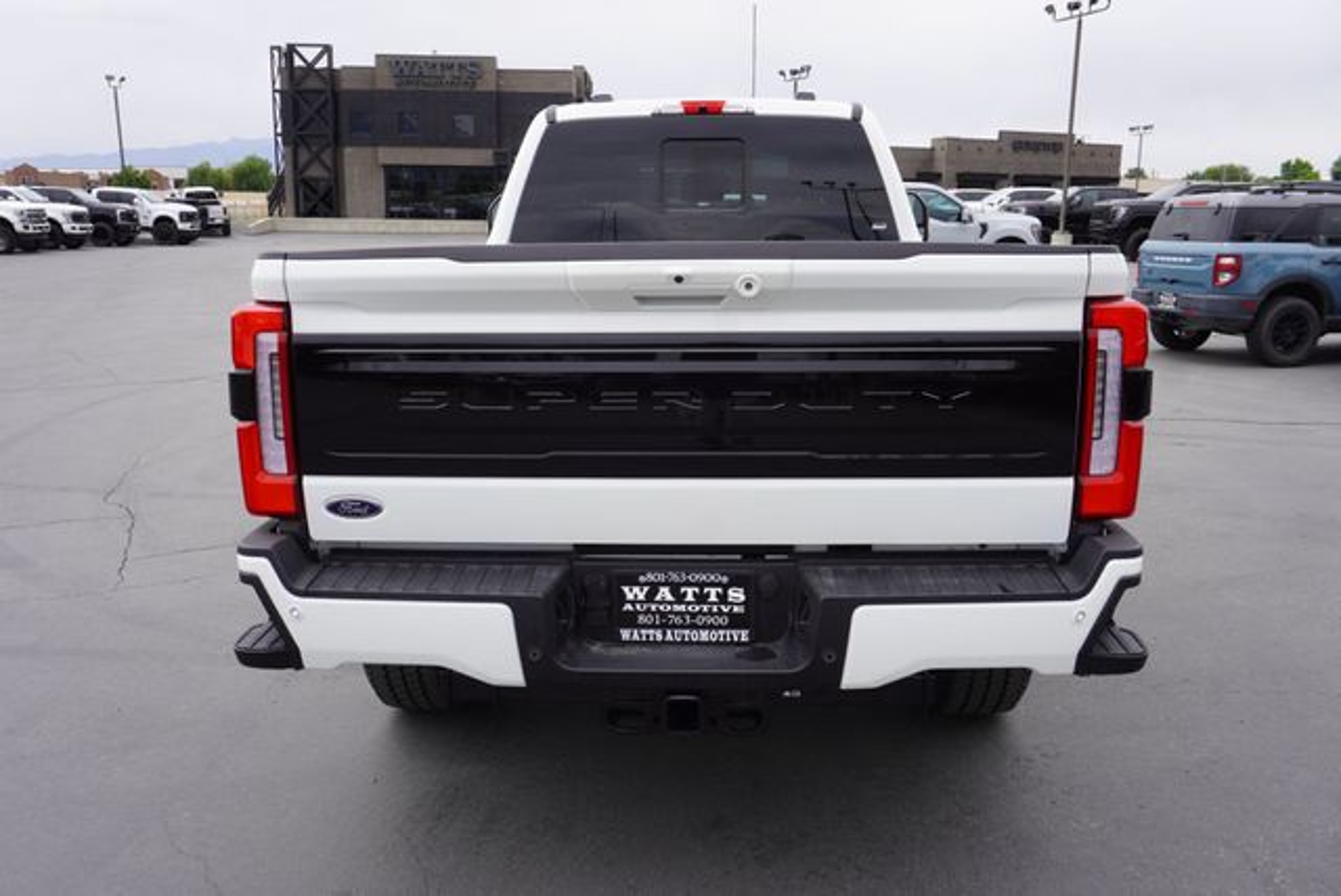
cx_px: 670
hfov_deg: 61.9
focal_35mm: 30
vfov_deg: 43.7
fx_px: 1118
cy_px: 448
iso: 100
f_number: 8
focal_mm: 20
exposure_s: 1/125
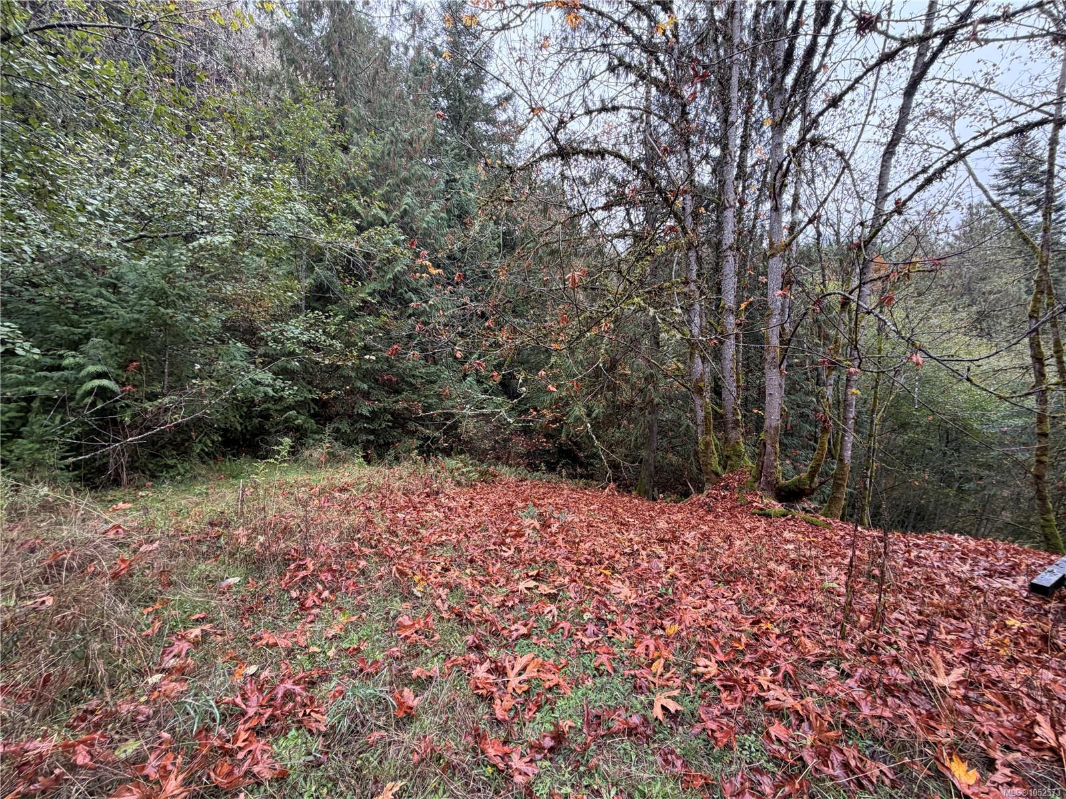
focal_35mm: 14
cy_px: 400
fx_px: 431
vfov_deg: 85.7
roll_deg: +1.2
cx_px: 533
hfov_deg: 102.1
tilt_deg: -0.5
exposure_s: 1/121
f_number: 2.2
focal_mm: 2.22
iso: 100
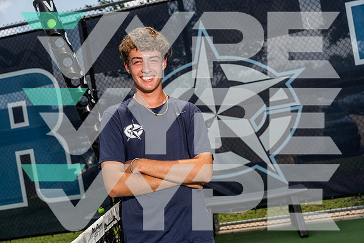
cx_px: 182
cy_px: 122
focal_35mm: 37
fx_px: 374
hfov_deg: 51.9
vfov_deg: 36.0
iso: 100
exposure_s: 1/1000
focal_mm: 37
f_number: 4
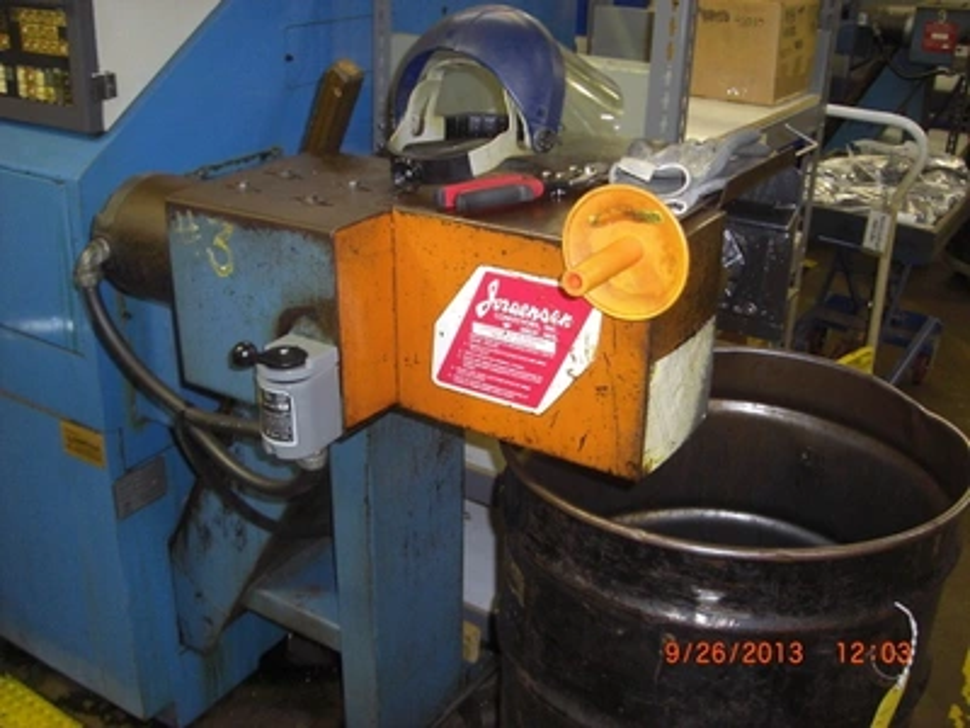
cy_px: 364
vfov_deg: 37.7
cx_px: 485
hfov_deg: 49.0
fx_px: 1065
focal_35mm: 38
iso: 200
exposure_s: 1/60
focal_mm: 6.2
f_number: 2.7
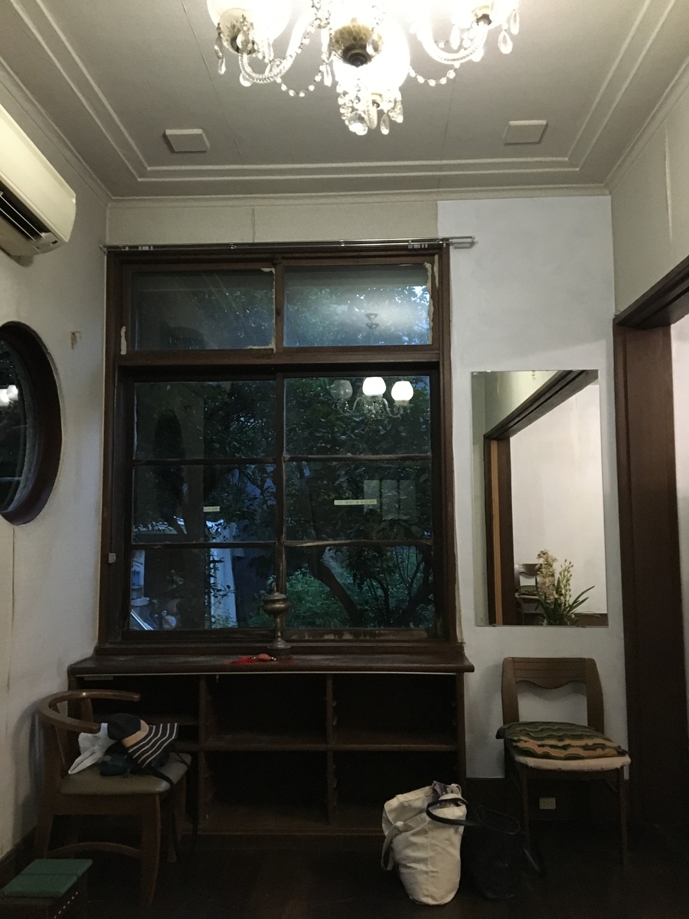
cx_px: 344
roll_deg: +0.7
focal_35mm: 29
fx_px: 770
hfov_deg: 48.2
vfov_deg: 61.7
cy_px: 460
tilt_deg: +5.1
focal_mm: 4.15
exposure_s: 1/15
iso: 320
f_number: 2.2
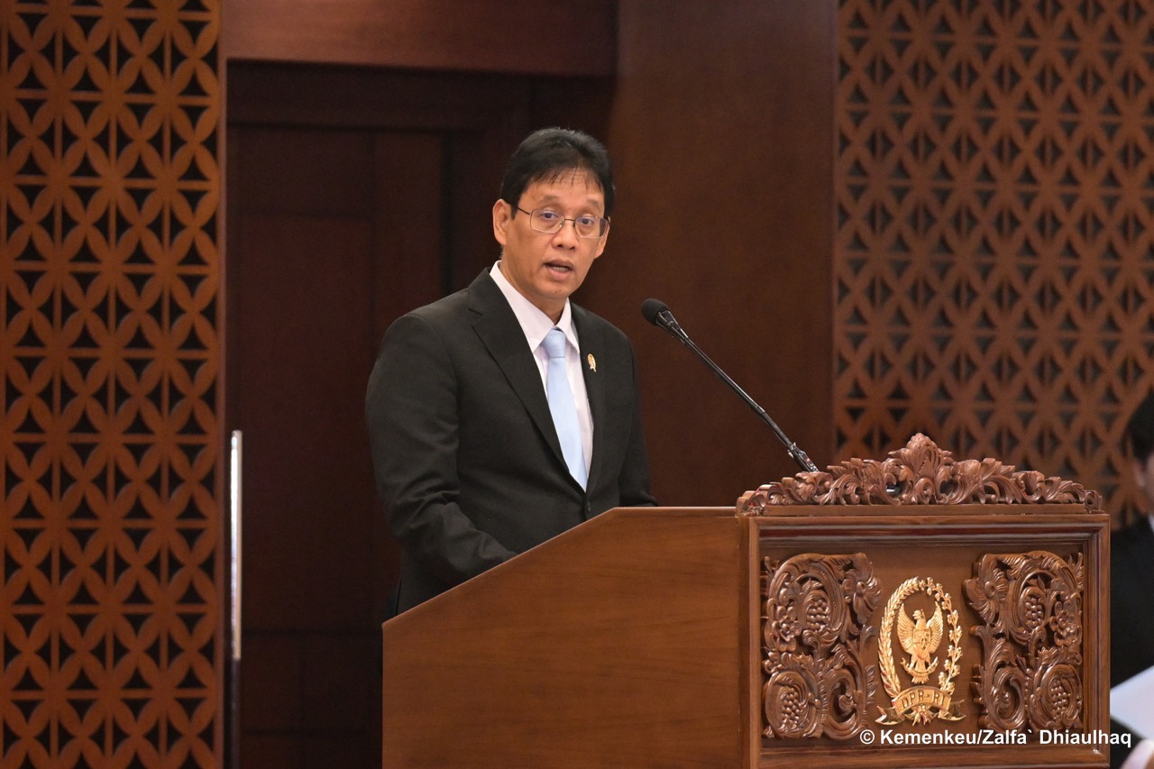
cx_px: 577
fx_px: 9615
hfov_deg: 6.9
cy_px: 384
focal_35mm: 300
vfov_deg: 4.6
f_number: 2.8
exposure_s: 1/200
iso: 2500
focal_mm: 200
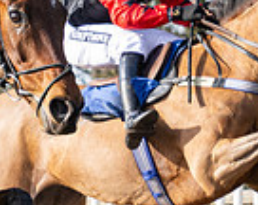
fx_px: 3738
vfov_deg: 3.1
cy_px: 245
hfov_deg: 3.9
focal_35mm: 491
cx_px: -45
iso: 400
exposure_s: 1/1250
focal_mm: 70
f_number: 4
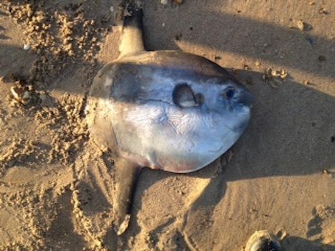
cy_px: 126
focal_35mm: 35
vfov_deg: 40.7
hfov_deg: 52.6
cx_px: 168
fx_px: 339
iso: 50
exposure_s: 1/315
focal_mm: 4.28
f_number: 2.4
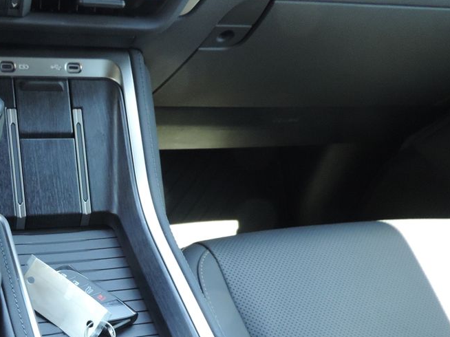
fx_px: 611
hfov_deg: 38.6
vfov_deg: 30.0
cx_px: 79
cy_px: 280
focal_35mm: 47
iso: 400
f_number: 3
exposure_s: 1/30
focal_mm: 4.3
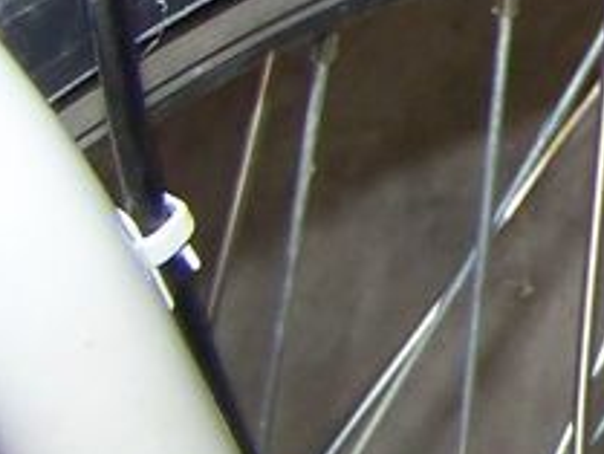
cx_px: 1381
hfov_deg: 9.7
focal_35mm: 182
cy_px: -367
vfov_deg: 7.9
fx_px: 3177
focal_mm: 6.3
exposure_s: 1/30
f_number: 2.8
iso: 200
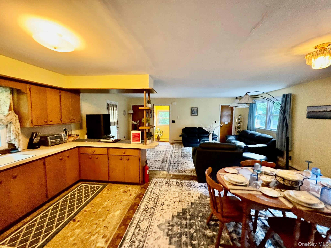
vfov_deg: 85.7
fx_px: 134
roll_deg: -0.7
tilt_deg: -5.1
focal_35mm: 14
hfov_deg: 102.1
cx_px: 166
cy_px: 124
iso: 800
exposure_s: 1/40
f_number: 2.2
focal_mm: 2.22
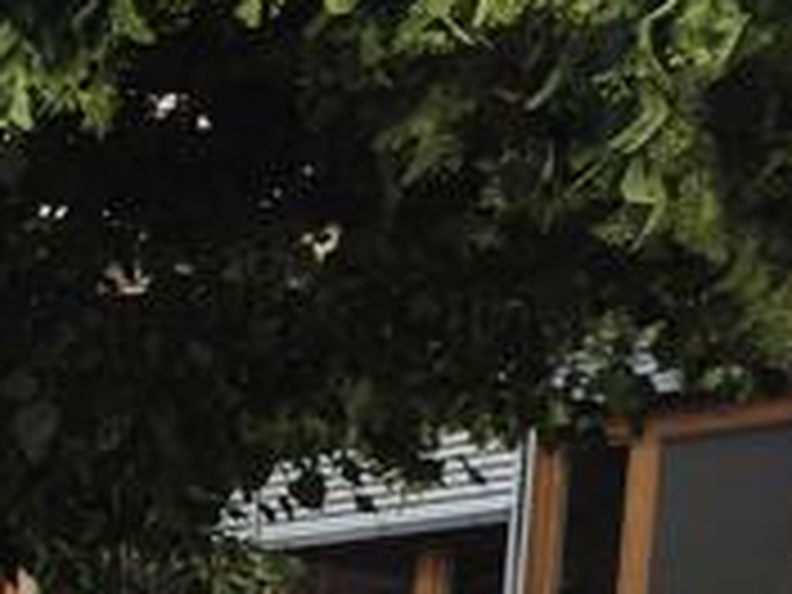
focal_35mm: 134
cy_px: 1278
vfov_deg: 10.1
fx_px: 3066
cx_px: -1444
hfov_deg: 10.9
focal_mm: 5.4
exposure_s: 1/2208
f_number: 1.8
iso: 25
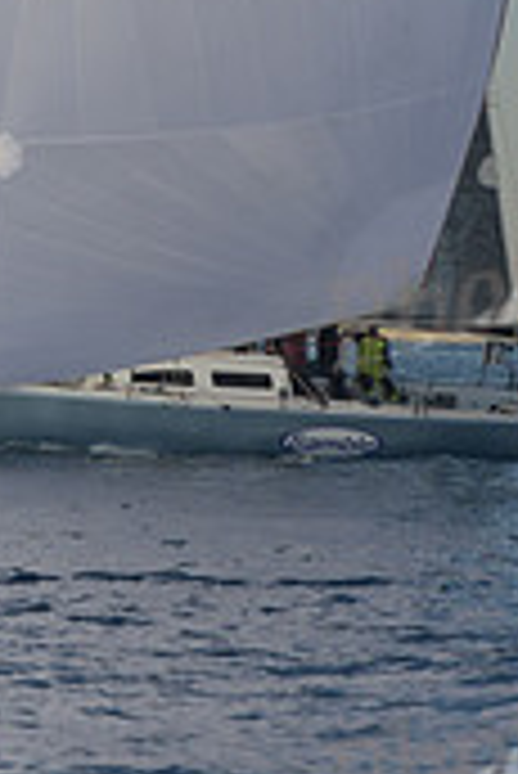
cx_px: 92
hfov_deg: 5.8
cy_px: 86
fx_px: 5083
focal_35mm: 236
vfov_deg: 8.7
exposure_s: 1/800
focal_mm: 70
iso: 200
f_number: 7.1
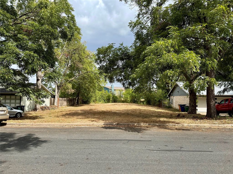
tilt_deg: +3.0
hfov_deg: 71.6
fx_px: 162
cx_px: 116
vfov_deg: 56.8
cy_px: 87
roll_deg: -0.6
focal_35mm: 24
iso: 100
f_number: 1.78
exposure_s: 1/3425
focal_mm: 6.76
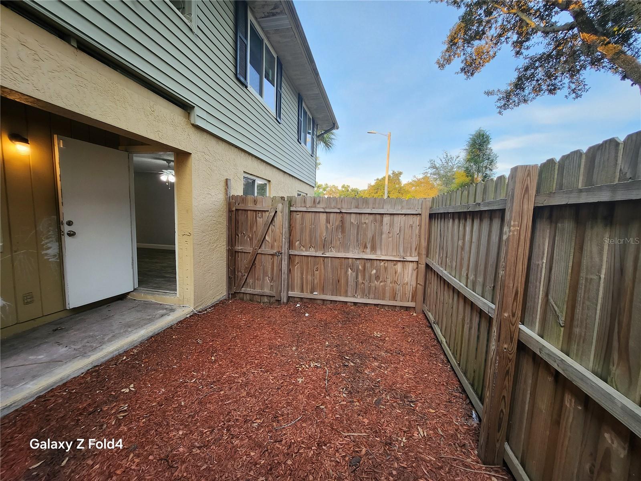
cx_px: 320
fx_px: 241
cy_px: 240
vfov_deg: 89.9
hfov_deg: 106.2
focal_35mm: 13
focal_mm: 1.74
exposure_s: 1/60
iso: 50
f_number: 2.2
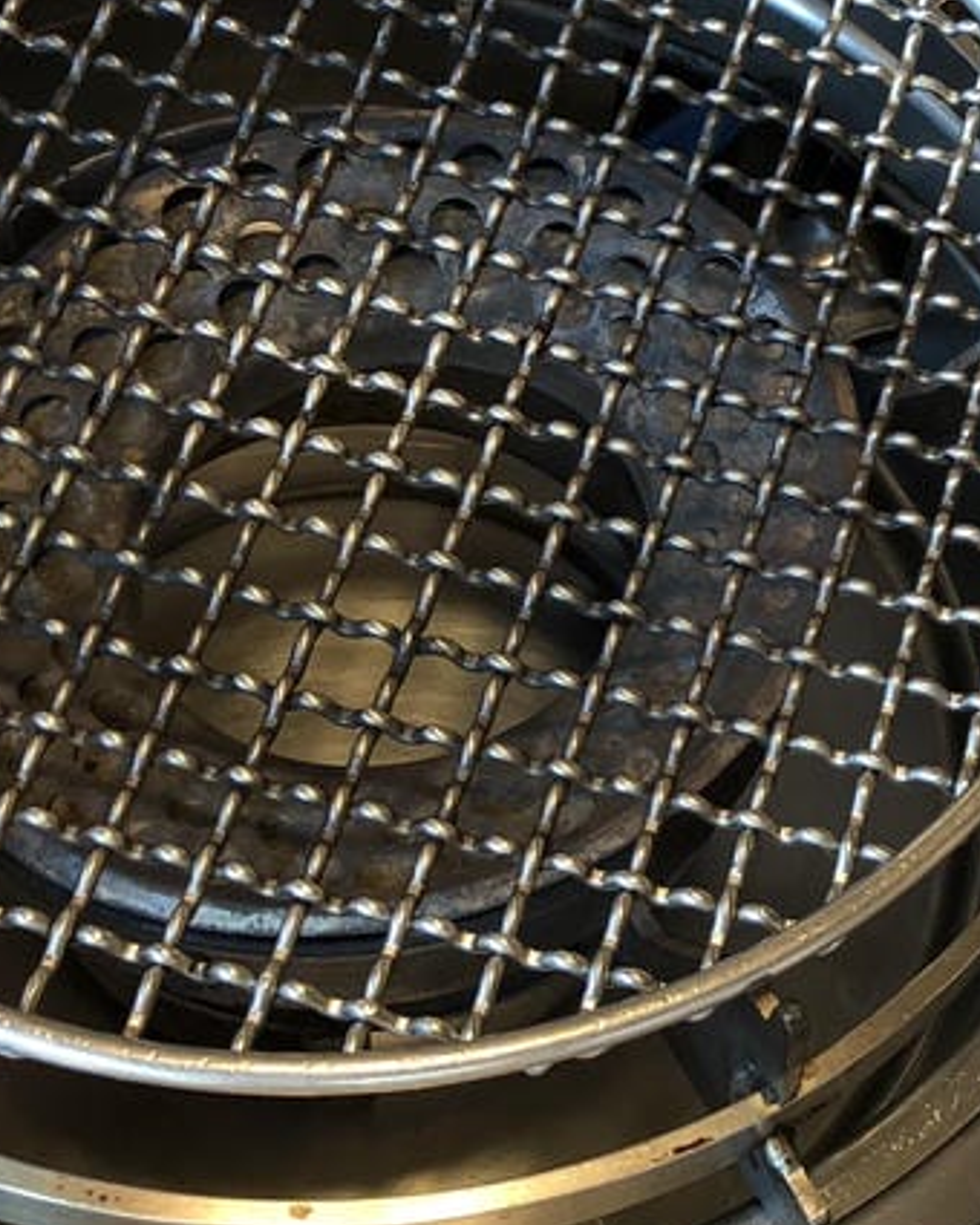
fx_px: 2900
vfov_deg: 23.7
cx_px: 1130
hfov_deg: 18.3
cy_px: 349
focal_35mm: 80
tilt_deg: -54.1
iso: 32
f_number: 1.8
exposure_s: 1/30
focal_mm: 3.99
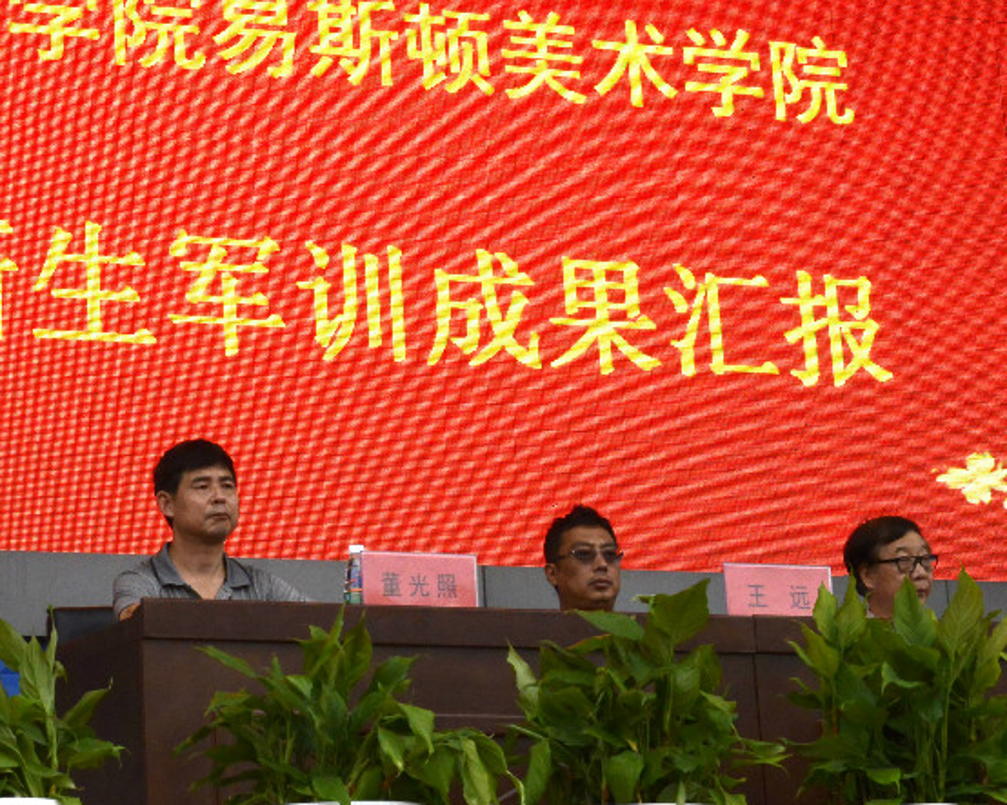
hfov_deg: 18.2
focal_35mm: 103
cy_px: 239
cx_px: 16
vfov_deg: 14.9
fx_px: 3069
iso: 1600
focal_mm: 38
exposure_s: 1/640
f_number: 13
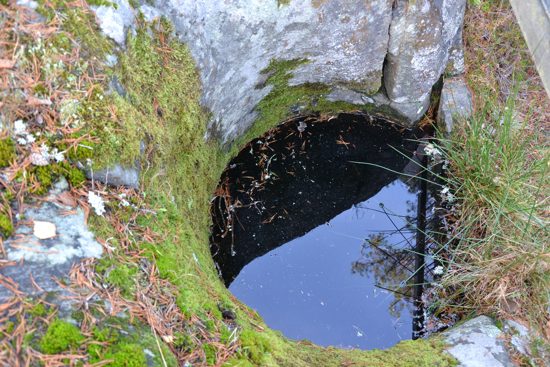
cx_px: 275
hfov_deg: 49.6
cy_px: 184
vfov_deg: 34.2
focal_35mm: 39
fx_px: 596
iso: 400
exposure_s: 1/15
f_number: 4
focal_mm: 26
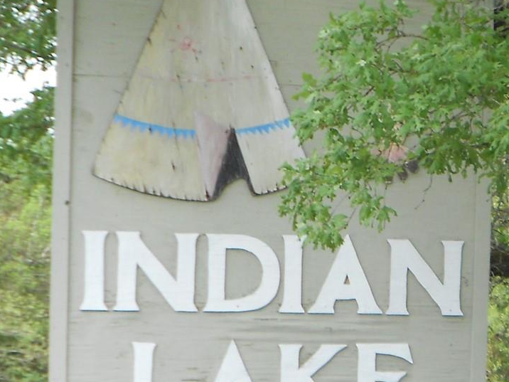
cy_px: 275
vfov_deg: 12.0
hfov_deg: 15.6
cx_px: 550
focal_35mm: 123
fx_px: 1809
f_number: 4.2
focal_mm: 7.7
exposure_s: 1/160
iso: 80
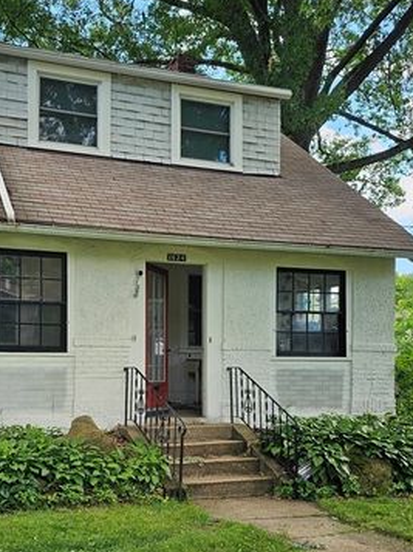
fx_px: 685
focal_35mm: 43
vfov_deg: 43.5
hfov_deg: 33.2
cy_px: 353
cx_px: 135
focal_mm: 6.3
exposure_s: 1/180
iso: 16
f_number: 1.7
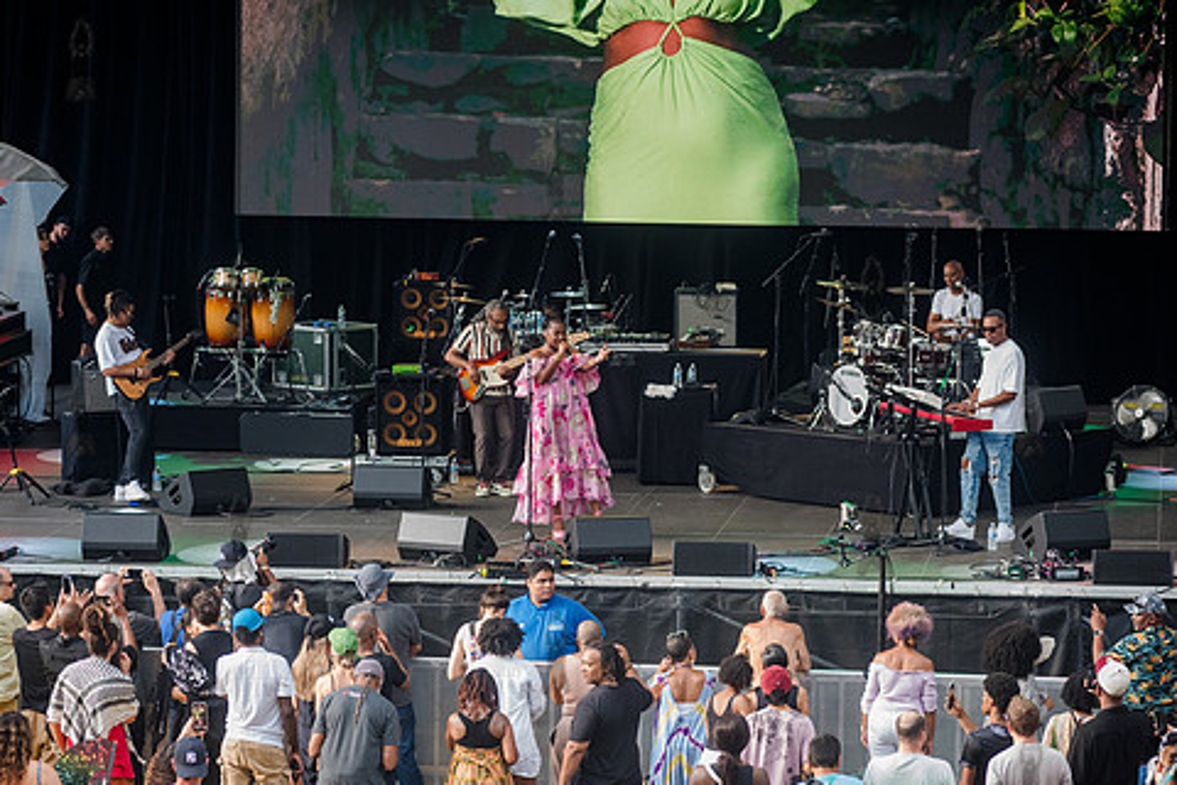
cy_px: 413
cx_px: 554
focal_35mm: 145
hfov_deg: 14.2
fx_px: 4740
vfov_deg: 9.5
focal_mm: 120
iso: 2000
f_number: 4
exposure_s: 1/1000
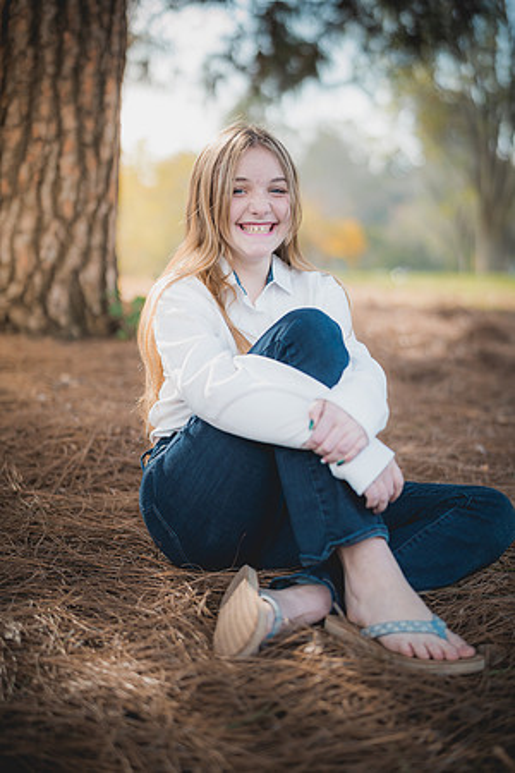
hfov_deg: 27.0
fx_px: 1073
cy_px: 386
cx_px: 258
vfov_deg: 39.6
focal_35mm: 50
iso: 250
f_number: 1.4
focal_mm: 50
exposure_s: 1/2000
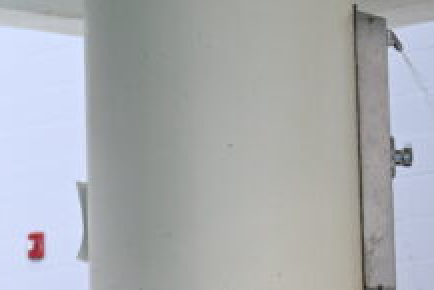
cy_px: 96
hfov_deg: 7.9
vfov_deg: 5.5
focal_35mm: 249
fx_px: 3004
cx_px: -412
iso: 1600
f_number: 1.2
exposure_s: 1/2500
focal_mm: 50
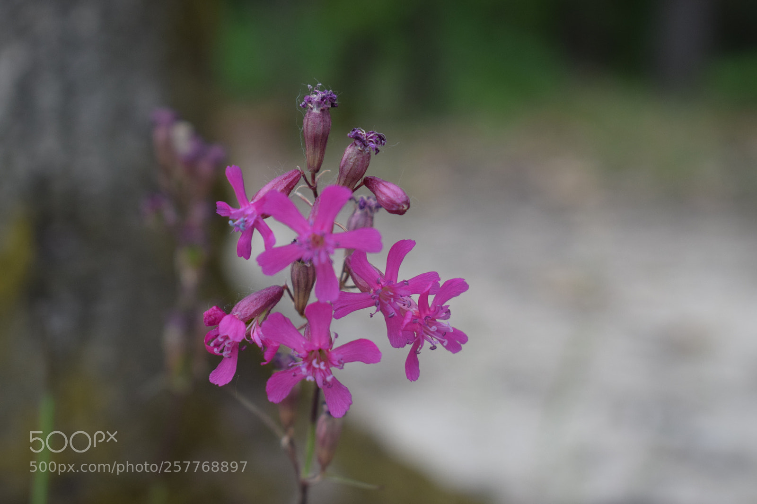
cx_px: 378
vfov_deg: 18.9
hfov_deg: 28.1
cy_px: 252
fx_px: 1514
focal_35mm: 72
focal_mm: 48
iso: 640
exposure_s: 1/125
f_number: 5.6
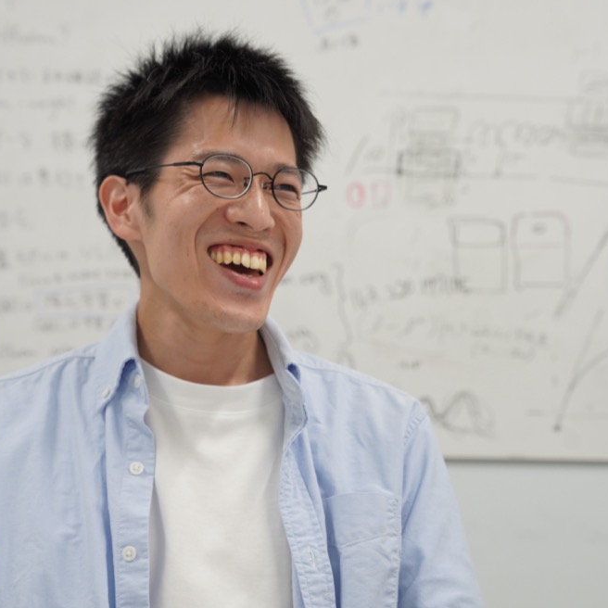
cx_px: 349
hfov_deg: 21.9
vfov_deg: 21.9
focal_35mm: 79
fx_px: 1570
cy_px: 301
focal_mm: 61
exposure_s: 1/160
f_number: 4
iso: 800
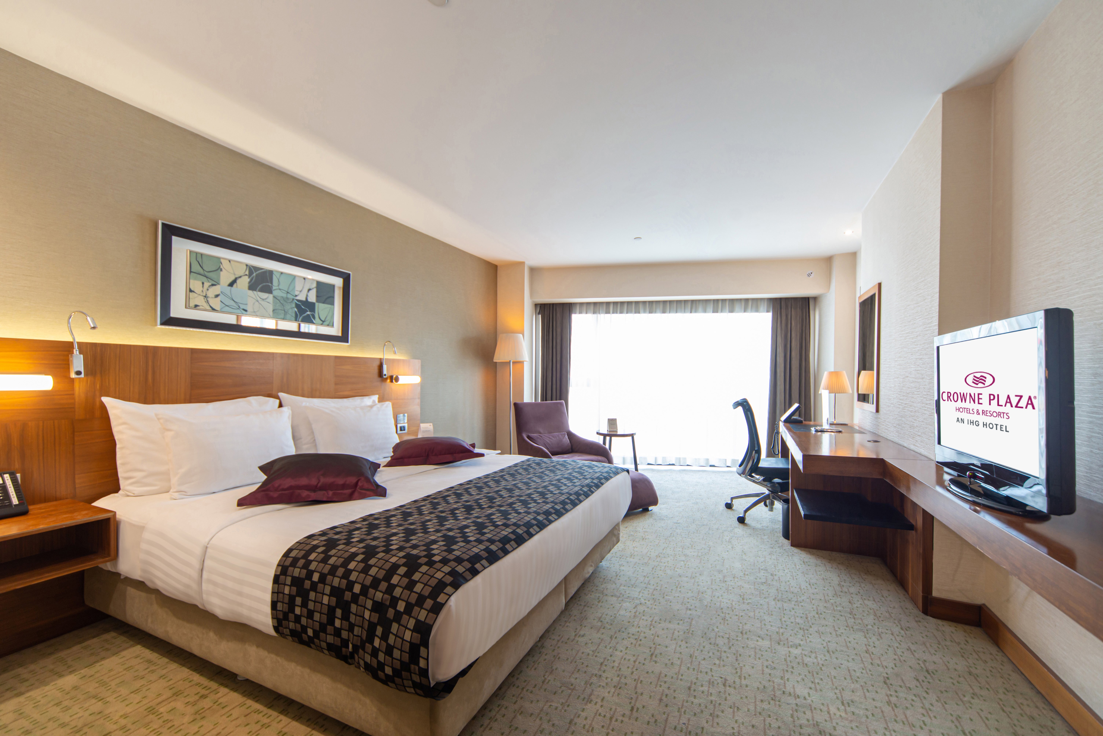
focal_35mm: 15
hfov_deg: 100.4
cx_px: 552
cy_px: 368
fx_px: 460
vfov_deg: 77.4
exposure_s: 1/6
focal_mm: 15
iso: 250
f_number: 6.3
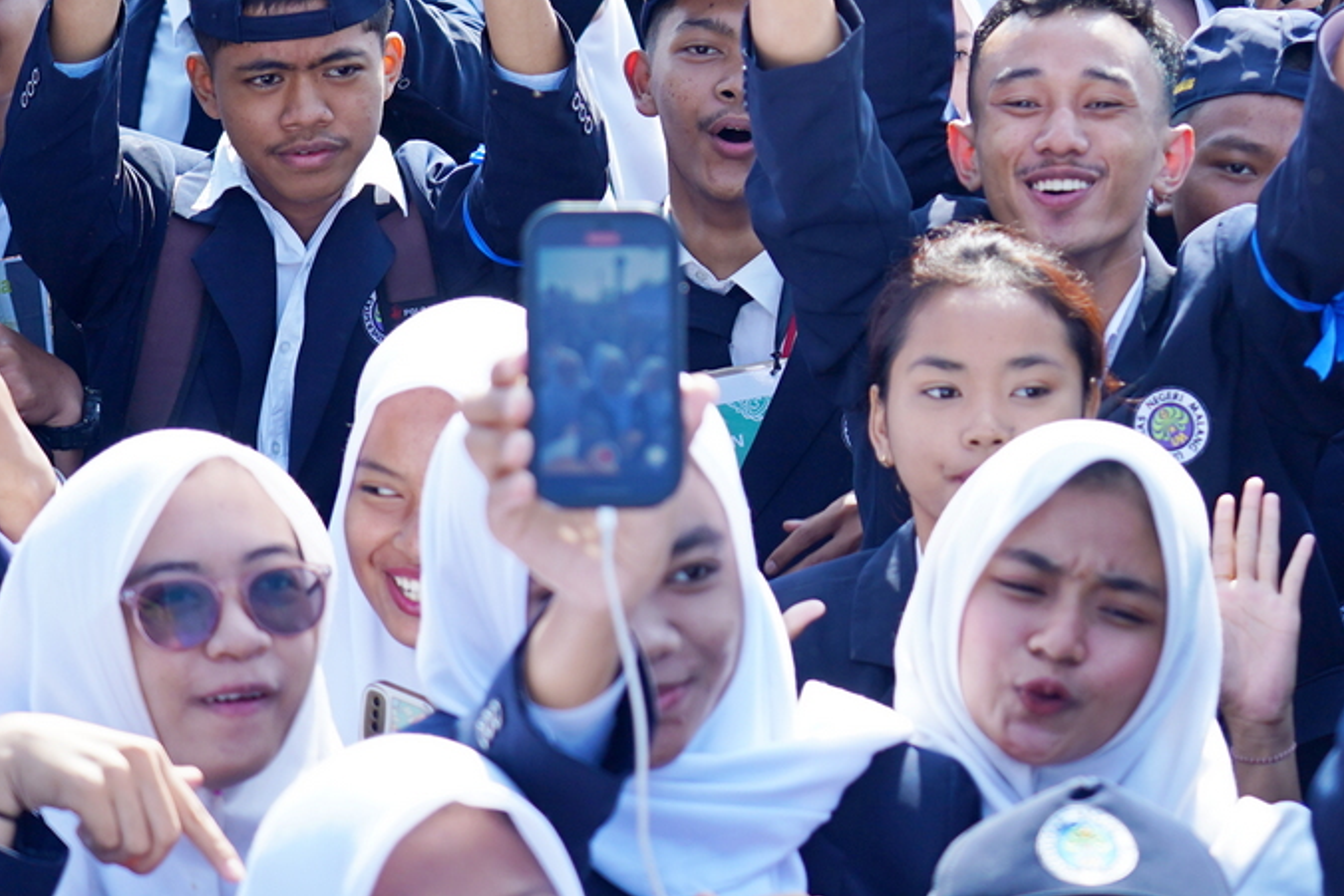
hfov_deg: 16.7
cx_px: 1010
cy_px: 115
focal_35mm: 122
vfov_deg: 11.2
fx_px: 4555
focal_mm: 55
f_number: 4
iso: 200
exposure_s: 1/500
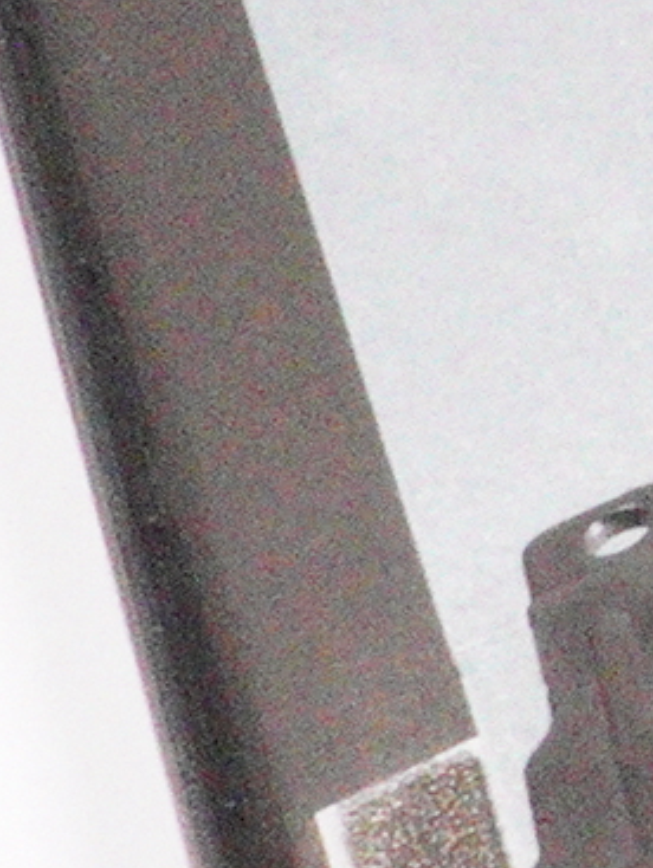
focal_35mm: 236
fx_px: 5926
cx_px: 2849
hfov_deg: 5.3
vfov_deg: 8.2
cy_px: -433
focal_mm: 20
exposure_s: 1/160
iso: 12800
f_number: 25
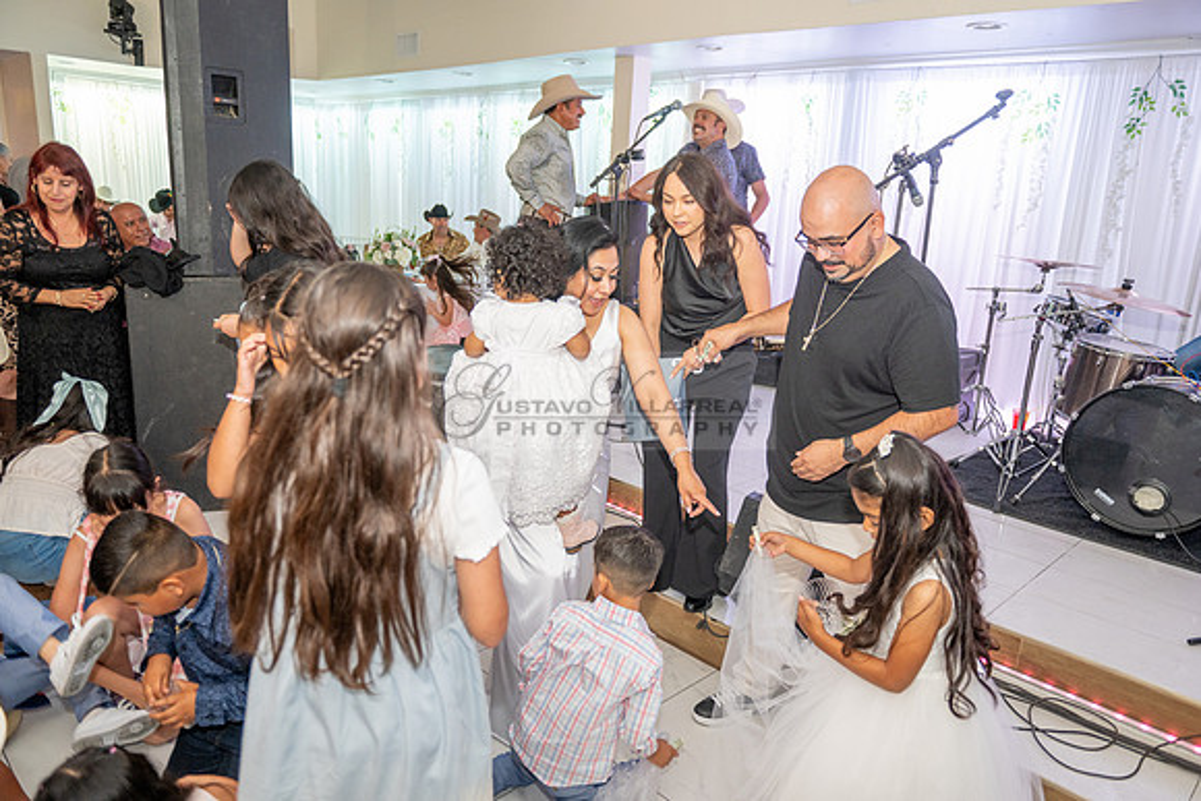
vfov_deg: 49.6
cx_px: 600
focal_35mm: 26
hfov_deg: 69.4
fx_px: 868
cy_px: 400
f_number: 3.2
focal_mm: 26
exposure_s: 1/160
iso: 800
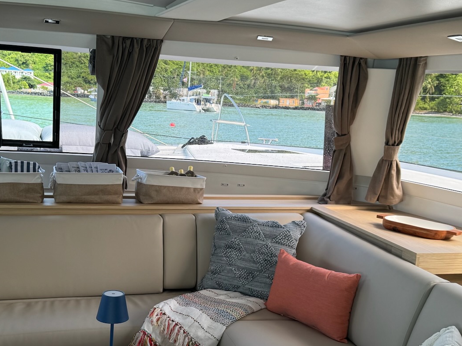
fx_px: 627
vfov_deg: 30.6
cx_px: 215
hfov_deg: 40.4
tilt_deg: -12.1
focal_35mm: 47
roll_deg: -2.3
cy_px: 230
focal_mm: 6.76
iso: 64
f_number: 1.78
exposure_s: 1/258
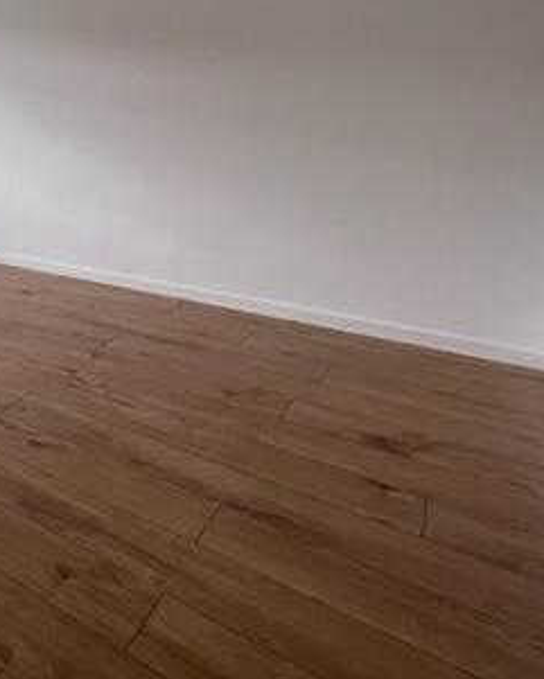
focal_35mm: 27
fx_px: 543
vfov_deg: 60.7
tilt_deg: -4.9
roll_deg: +1.7
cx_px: -140
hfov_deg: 37.1
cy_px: 174
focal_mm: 1.57
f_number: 1.8
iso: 50
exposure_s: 1/99
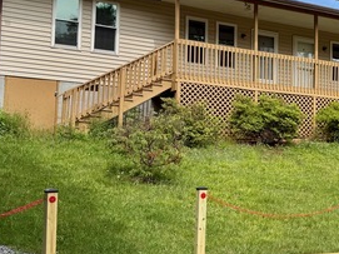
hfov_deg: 31.7
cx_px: 280
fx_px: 578
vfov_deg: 24.8
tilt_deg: +6.4
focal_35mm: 59
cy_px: 121
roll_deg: -0.7
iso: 80
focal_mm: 6.76
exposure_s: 1/2299
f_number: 1.78
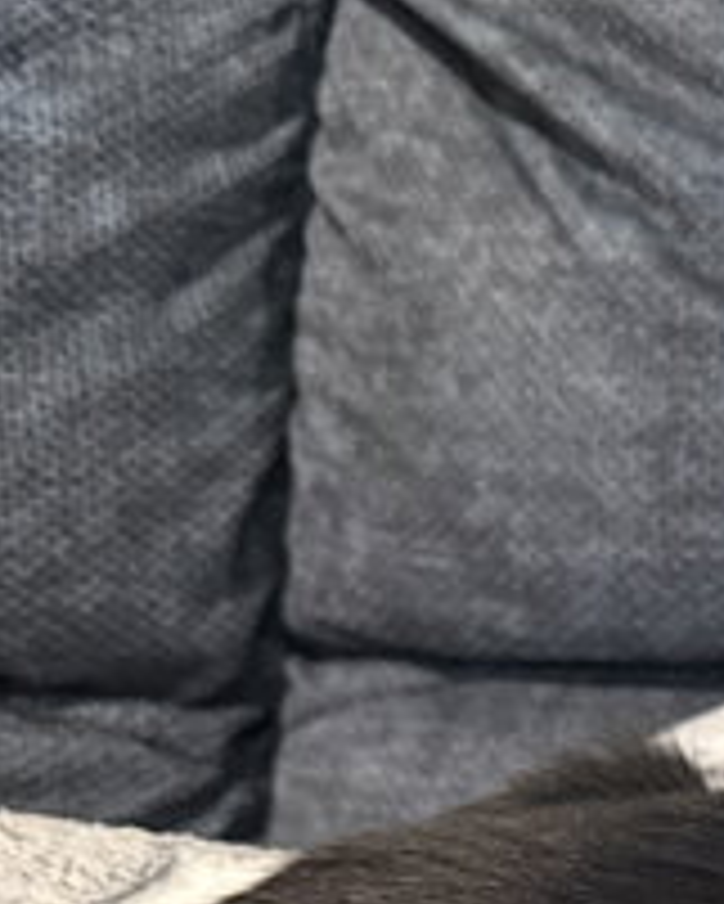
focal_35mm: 70
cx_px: 1160
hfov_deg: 18.7
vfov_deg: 25.7
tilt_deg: -16.6
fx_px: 1873
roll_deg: +1.9
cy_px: 917
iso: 500
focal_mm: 6.76
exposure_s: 1/60
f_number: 1.78
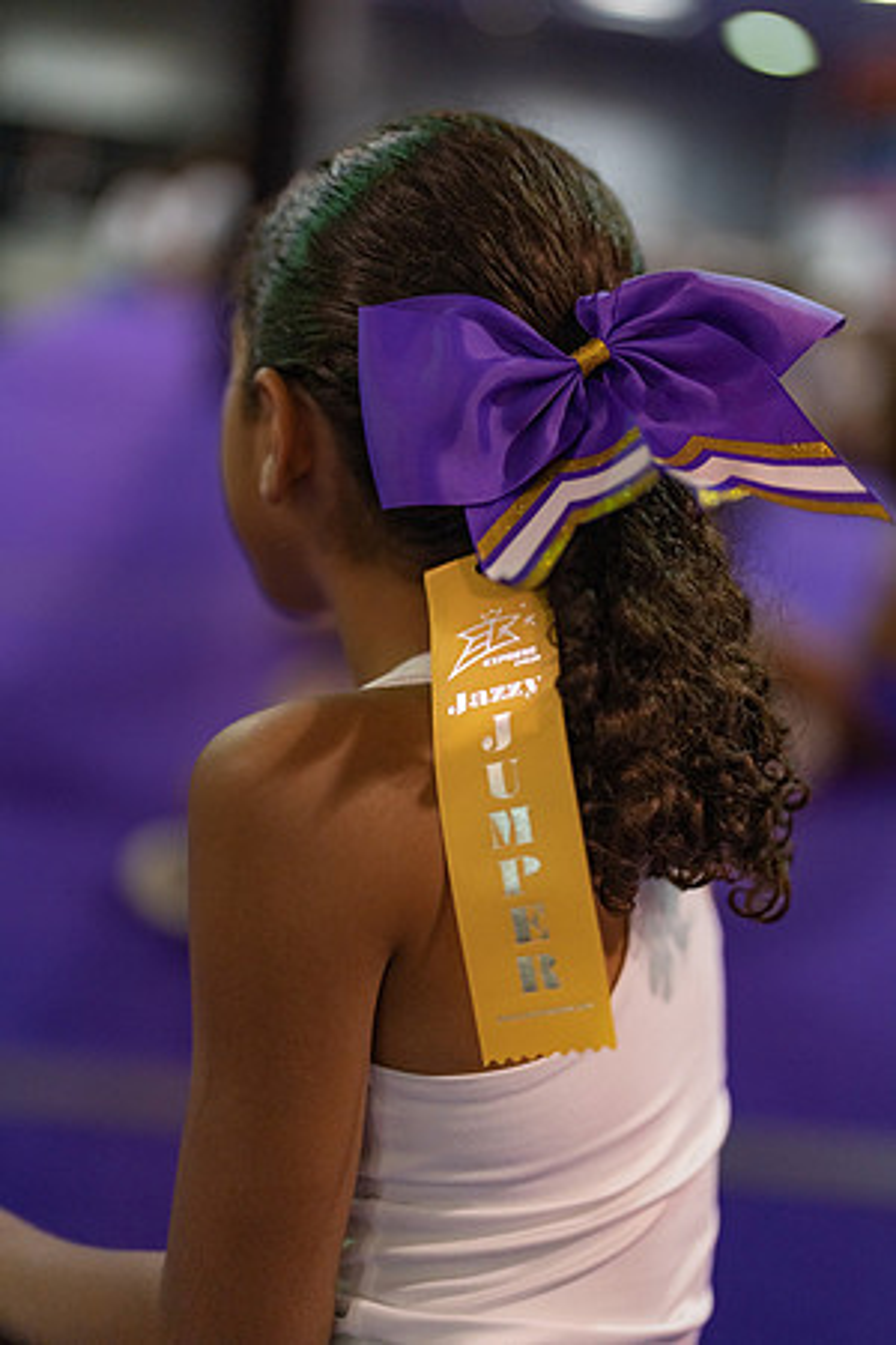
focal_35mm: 50
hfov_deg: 27.0
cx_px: 448
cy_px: 672
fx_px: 1867
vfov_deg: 39.6
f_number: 1.2
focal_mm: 50
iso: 1600
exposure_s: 1/1000
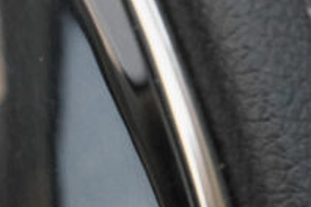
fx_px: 1874
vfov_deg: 6.2
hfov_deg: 9.0
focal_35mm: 217
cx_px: -305
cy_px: 383
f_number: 9
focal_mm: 28
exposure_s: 1/180
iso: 2000
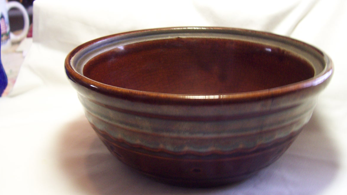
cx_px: 173
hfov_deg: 49.4
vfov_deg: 29.0
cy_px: 95
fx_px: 377
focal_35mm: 41
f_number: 2.8
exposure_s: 1/30
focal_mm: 5.6
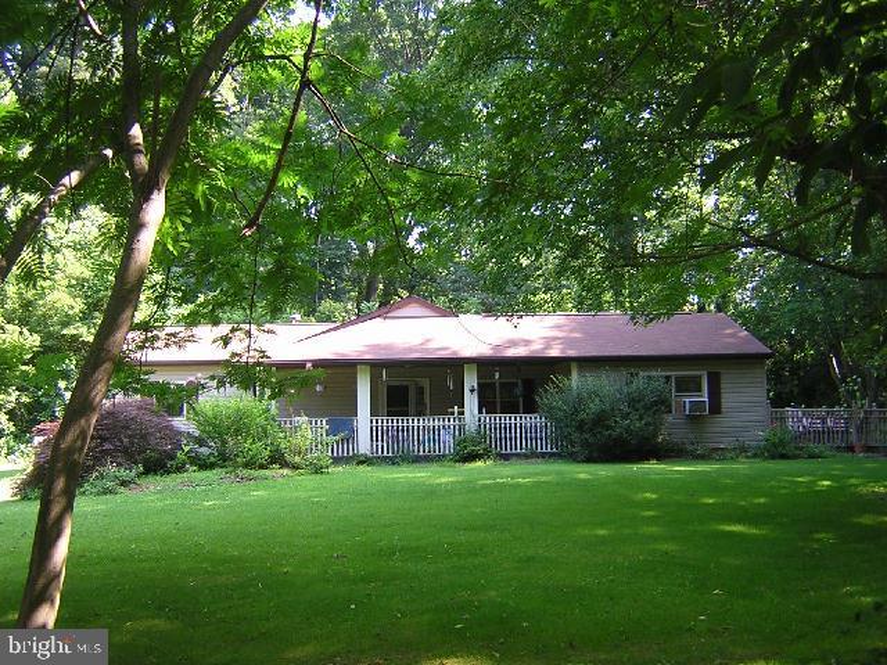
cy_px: 332
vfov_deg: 39.7
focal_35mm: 36
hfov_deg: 51.4
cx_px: 444
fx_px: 922
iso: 100
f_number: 2.6
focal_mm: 4.7
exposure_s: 1/62.1
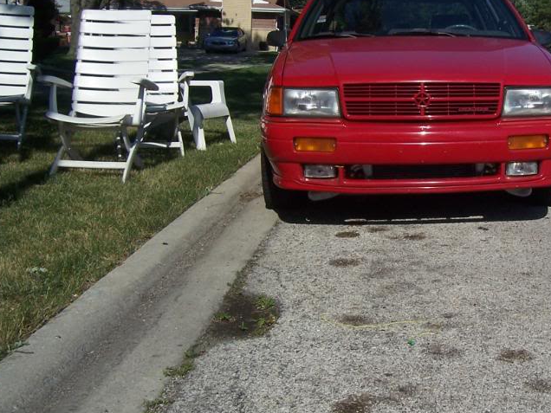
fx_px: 860
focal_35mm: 54
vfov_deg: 27.0
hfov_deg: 34.6
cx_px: 425
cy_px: 194
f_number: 5.6
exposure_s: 1/1000
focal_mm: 5.6
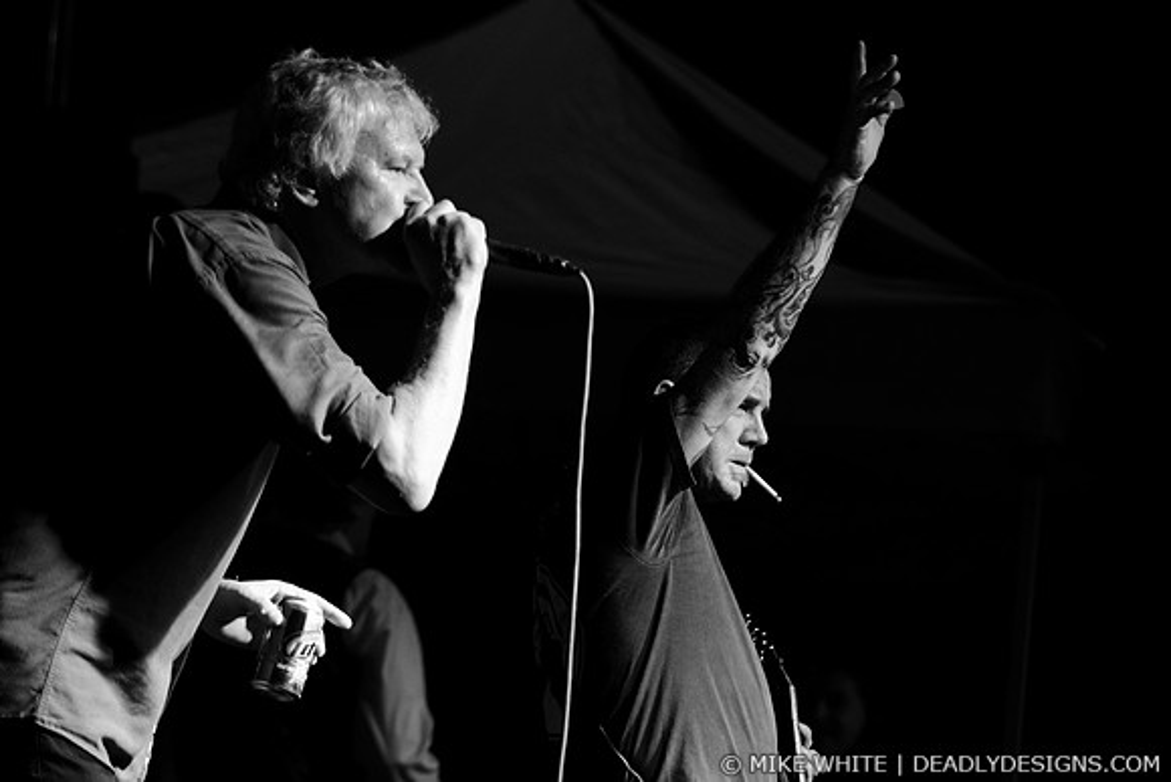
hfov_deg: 11.8
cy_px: 391
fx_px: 5661
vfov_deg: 7.9
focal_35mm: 174
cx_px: 586
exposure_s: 1/320
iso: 800
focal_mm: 116
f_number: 2.8
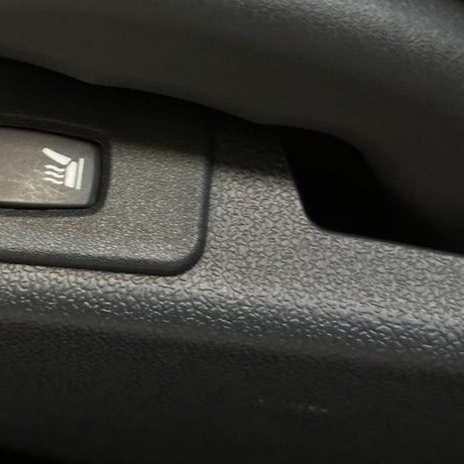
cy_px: 170
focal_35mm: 83
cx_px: 47
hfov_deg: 20.5
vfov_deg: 20.8
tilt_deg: -58.1
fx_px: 1259
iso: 640
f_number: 1.78
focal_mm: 6.86
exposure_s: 1/25
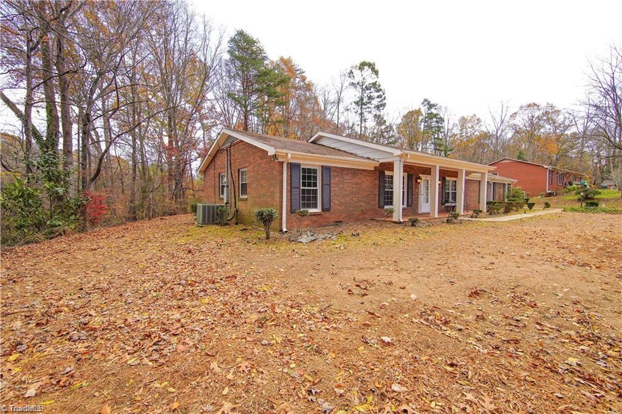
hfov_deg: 104.3
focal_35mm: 14
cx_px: 311
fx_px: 242
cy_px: 207
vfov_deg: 81.1
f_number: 9
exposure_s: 1/100
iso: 200
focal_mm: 14
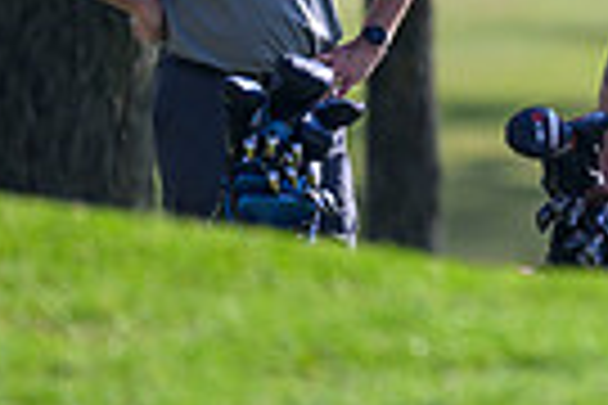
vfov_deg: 0.6
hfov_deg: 0.9
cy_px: -70
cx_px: 1162
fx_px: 40496
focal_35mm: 2398
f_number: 4
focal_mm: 560
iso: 500
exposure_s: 1/3200
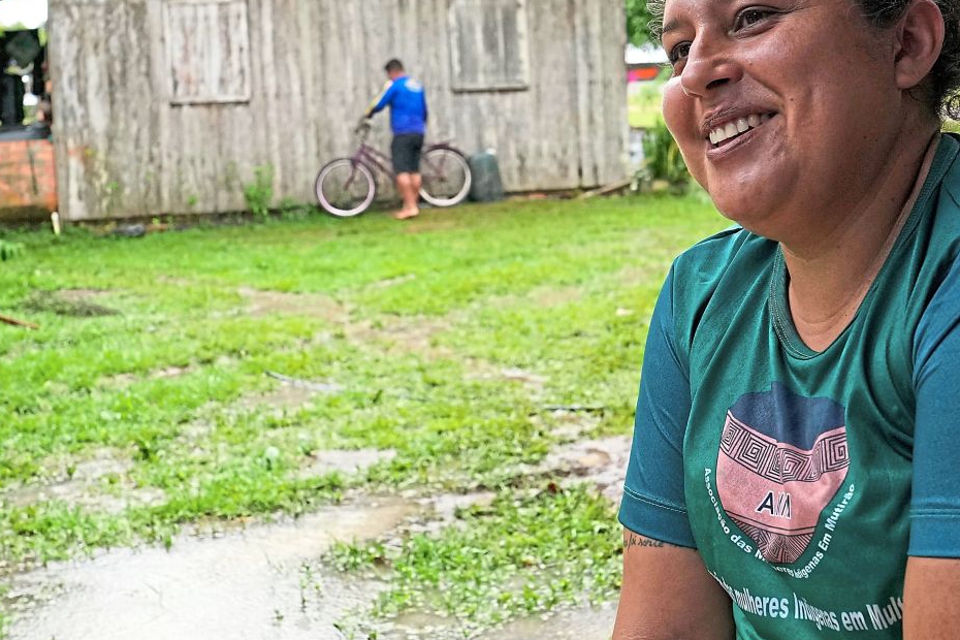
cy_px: 222
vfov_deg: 27.9
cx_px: 510
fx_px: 1280
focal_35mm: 48
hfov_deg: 41.1
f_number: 5.6
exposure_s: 1/500
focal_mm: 24
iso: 1250
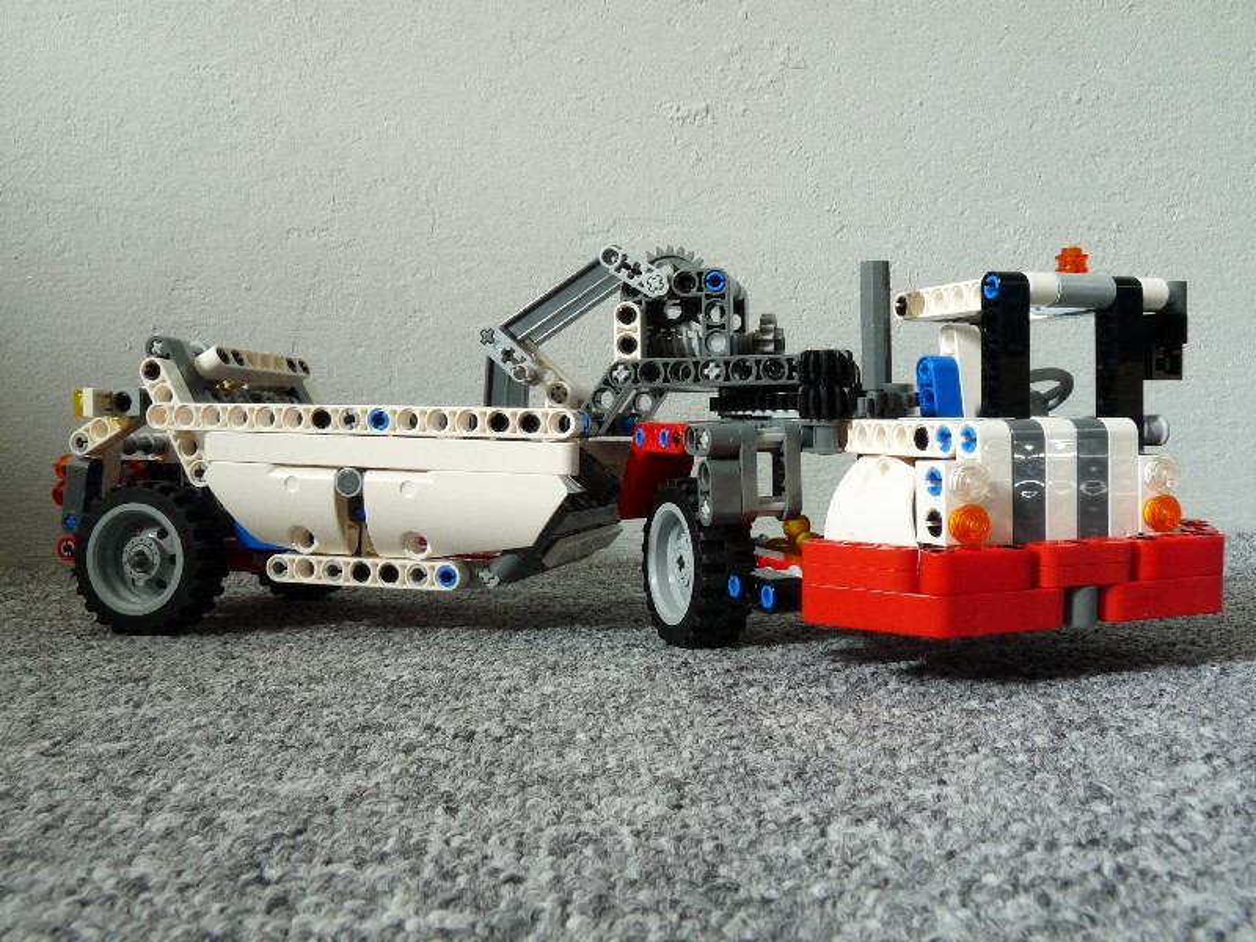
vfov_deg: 44.2
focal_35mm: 32
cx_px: 628
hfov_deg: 56.8
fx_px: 1161
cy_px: 471
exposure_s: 1/1.3
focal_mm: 5.8
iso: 100
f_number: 8
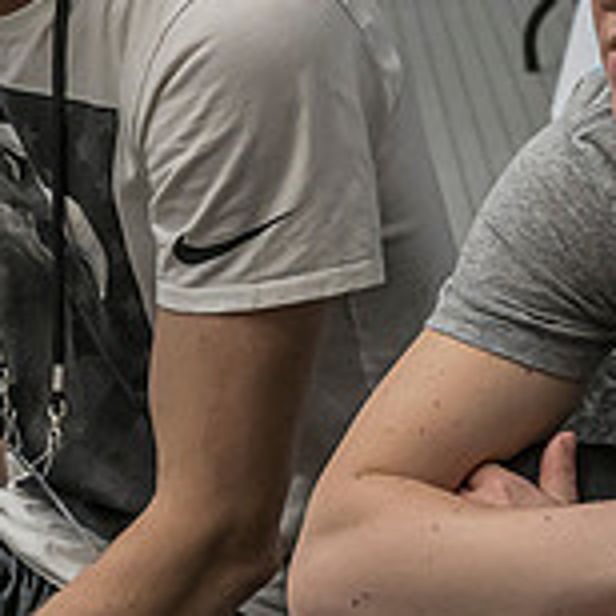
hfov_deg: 10.1
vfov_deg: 10.1
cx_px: 326
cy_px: 133
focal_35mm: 173
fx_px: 3483
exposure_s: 1/320
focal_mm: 22
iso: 800
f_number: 3.5
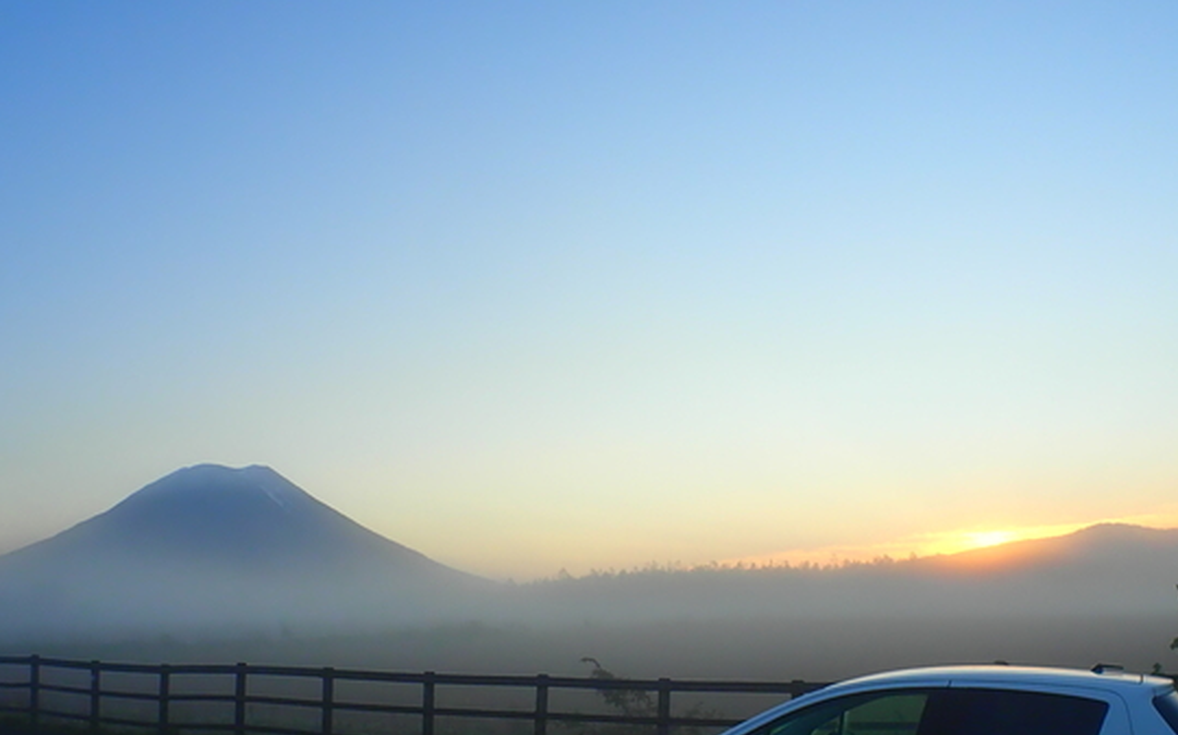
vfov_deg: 28.7
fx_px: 1412
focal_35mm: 44
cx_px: 633
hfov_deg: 45.3
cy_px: 552
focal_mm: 5.14
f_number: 3.2
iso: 100
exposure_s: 1/320
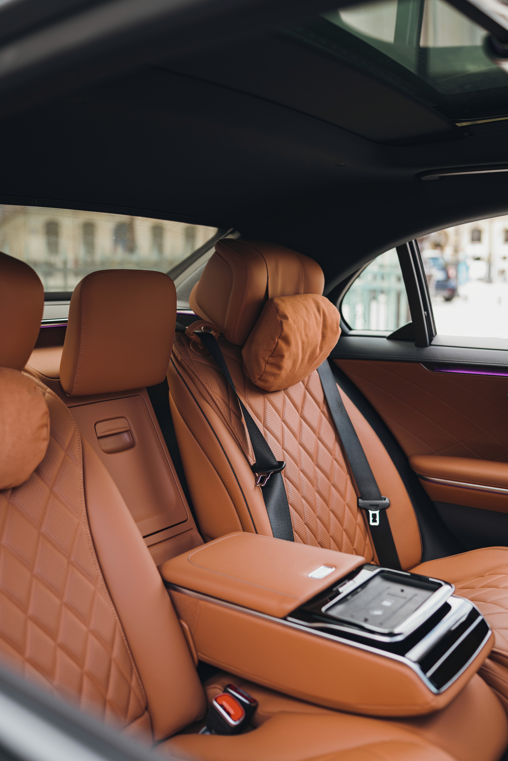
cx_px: 254
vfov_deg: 54.4
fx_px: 741
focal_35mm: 35
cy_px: 380
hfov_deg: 37.9
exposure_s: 1/100
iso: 100
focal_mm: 35
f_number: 2
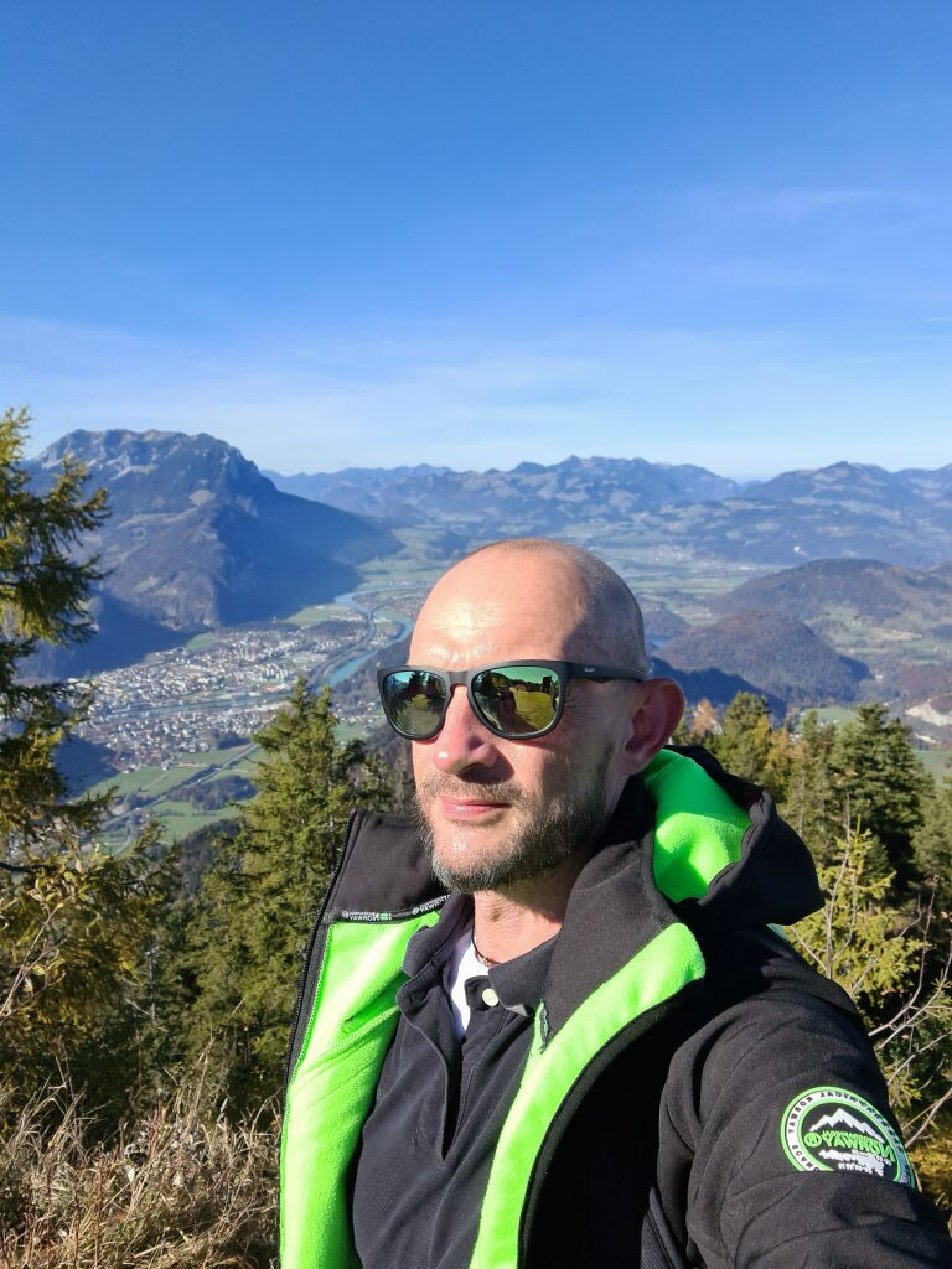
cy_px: 634
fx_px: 917
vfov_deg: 69.4
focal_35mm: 25
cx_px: 476
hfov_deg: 54.9
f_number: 2.2
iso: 50
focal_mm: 3.8
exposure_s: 1/1240
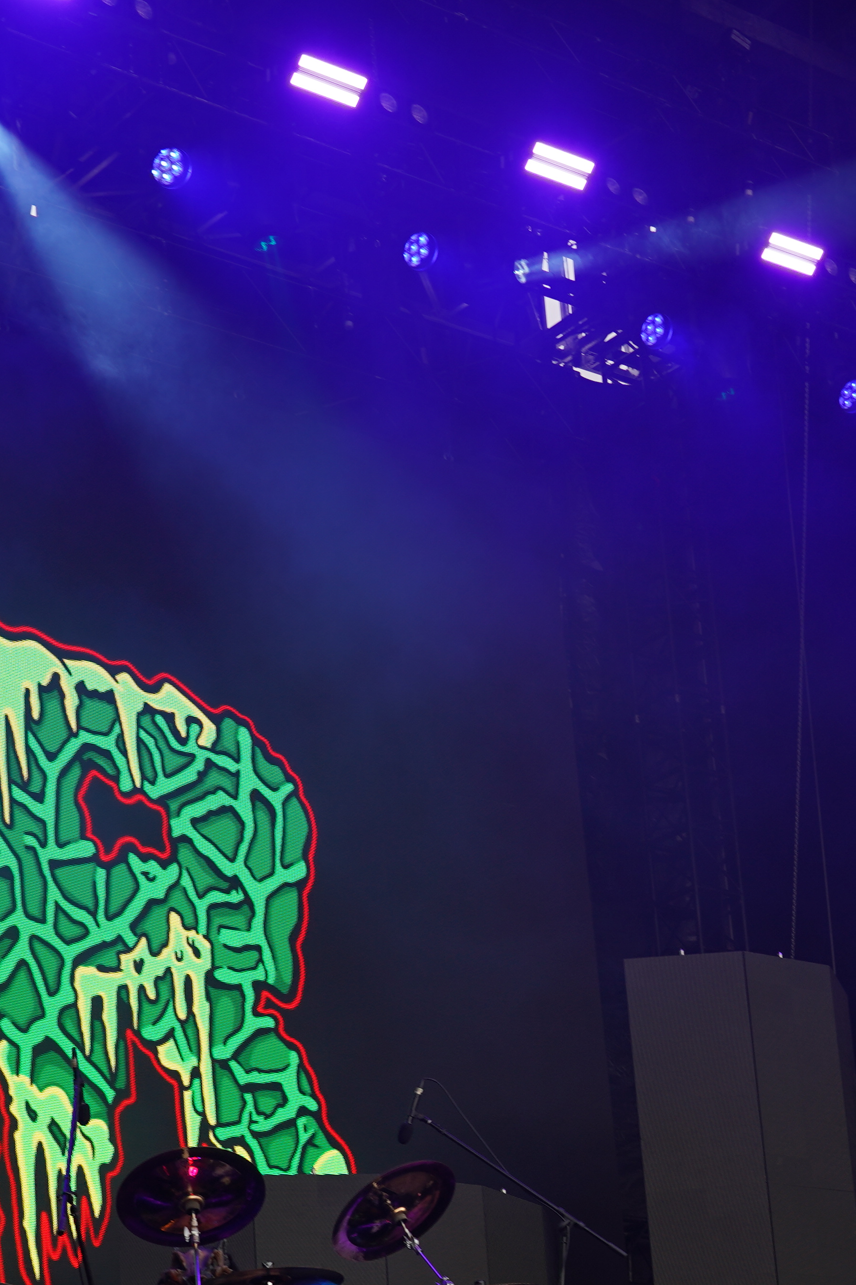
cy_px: 945
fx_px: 3103
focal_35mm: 87
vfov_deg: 23.2
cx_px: 787
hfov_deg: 15.5
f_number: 5.6
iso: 100
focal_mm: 39
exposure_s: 1/60
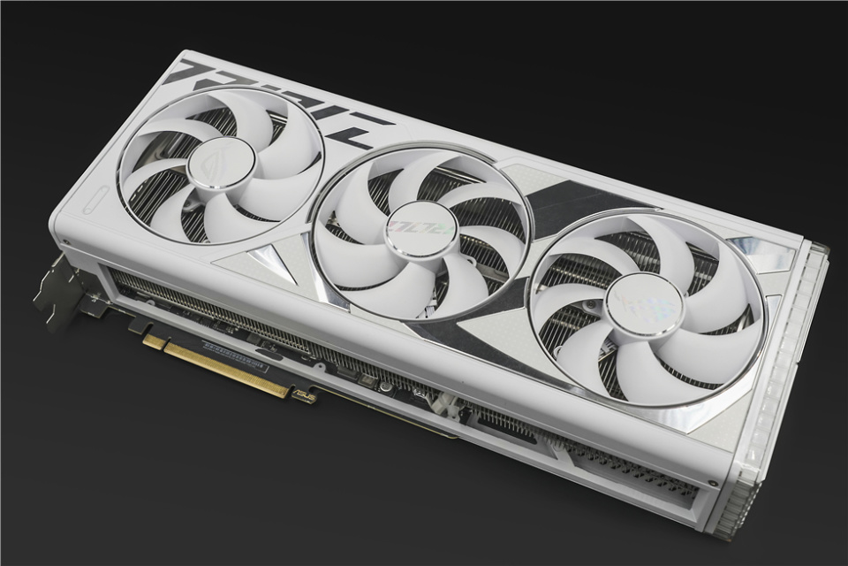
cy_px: 283
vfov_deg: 30.5
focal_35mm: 44
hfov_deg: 44.5
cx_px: 424
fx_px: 1036
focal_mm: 44
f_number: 10
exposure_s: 1/250
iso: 800
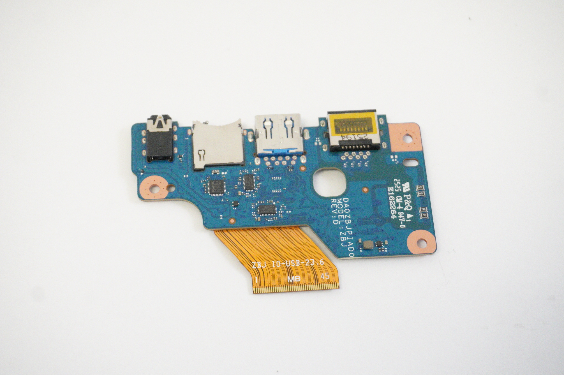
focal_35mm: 62
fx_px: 963
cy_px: 188
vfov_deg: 22.0
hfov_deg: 32.7
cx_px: 282
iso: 6400
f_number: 5.6
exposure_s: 1/250
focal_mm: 41
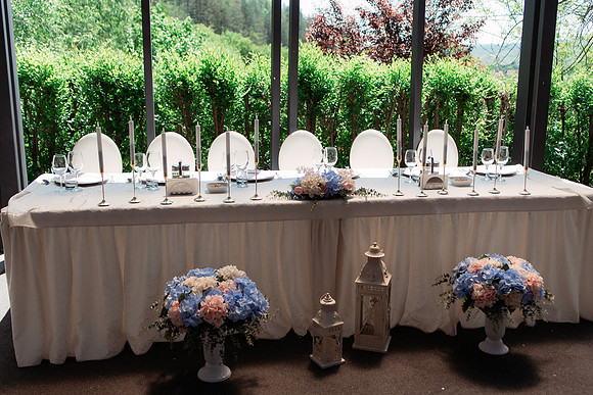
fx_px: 593
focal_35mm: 36
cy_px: 198
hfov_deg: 53.1
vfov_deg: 36.9
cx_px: 296
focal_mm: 35
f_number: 3.2
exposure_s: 1/1000
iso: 125
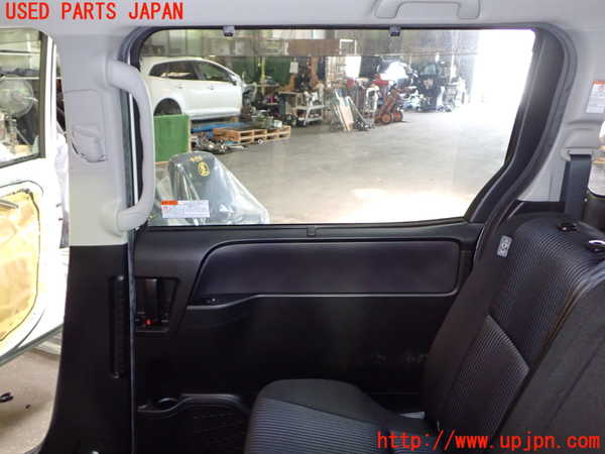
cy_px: 227
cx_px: 302
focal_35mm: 30
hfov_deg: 60.0
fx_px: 524
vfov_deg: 46.8
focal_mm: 5.4
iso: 640
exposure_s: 1/30
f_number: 2.3
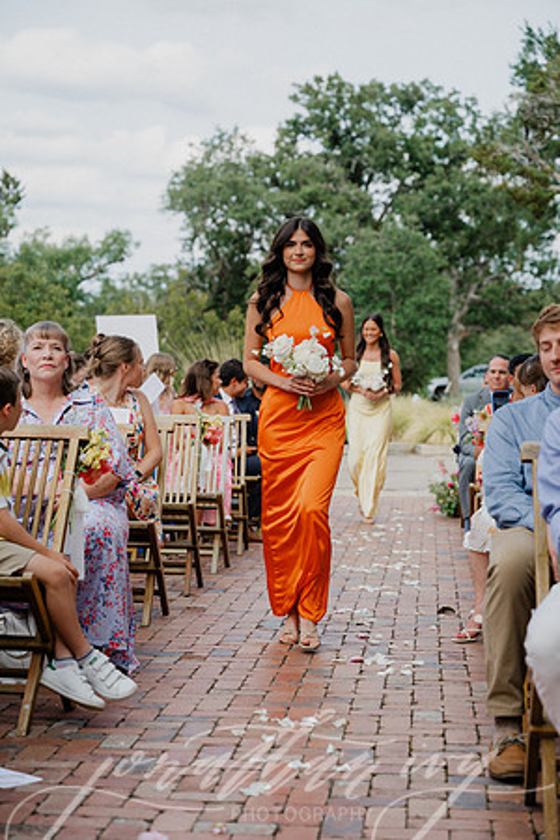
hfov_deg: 19.5
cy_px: 420
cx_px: 280
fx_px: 1633
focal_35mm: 70
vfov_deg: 28.8
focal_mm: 70
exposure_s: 1/500
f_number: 3.5
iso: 100
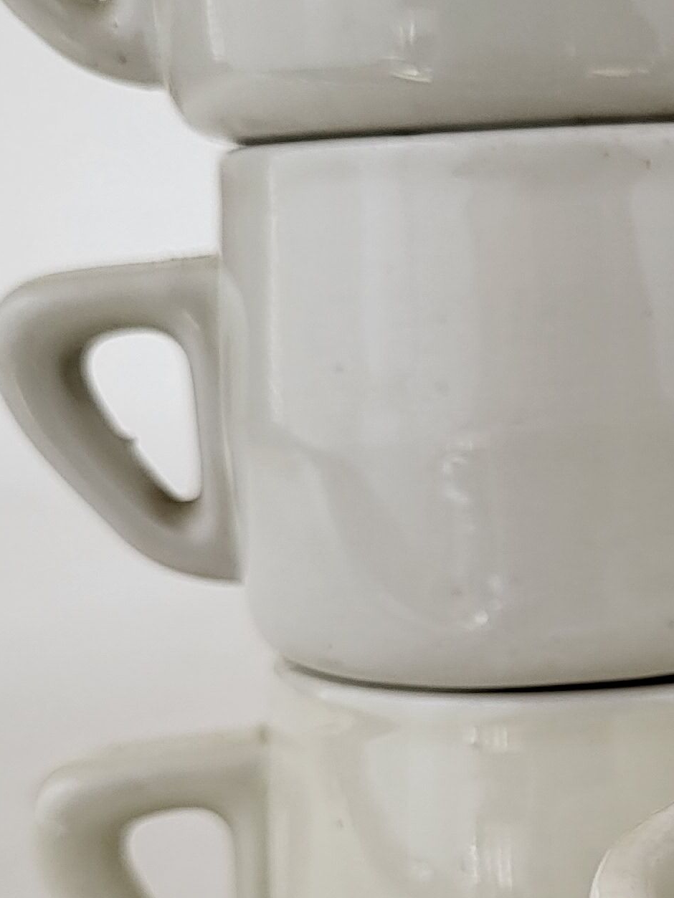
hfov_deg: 16.1
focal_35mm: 83
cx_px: 1039
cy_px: 687
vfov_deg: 23.3
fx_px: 2154
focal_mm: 5.4
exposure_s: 1/100
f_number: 1.8
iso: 80
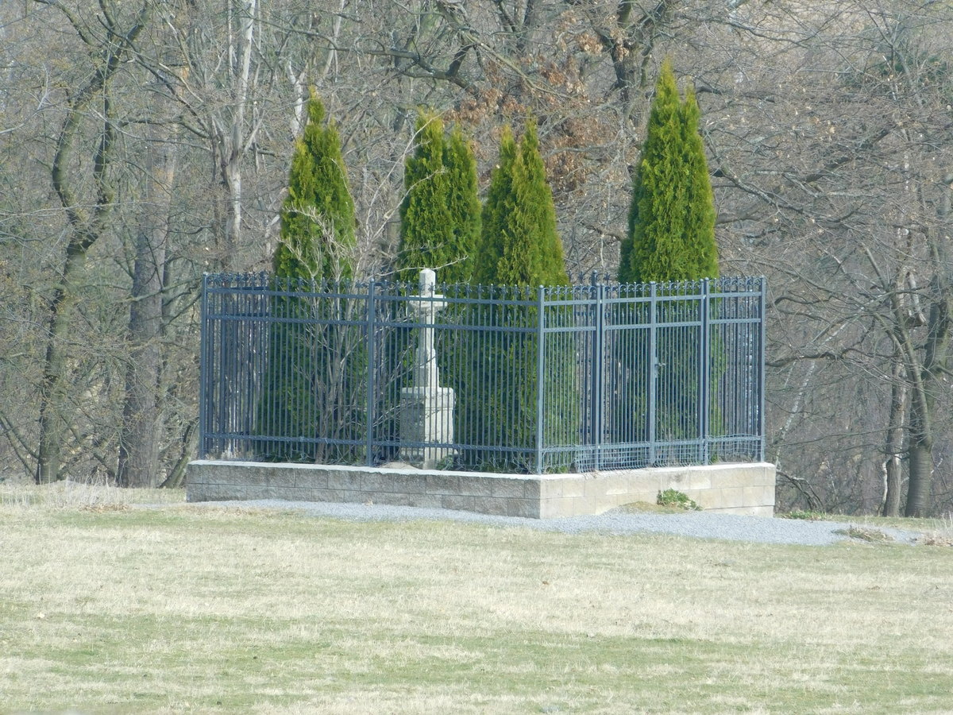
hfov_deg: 3.1
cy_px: 358
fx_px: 17757
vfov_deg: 2.3
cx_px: 476
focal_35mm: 645
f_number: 6.1
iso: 220
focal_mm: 114.5
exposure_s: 1/160
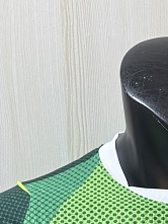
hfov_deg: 16.6
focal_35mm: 87
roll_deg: +0.9
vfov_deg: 19.1
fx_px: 562
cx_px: 166
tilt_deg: -14.8
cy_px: 356
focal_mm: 6.76
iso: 250
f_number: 1.78
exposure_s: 1/60
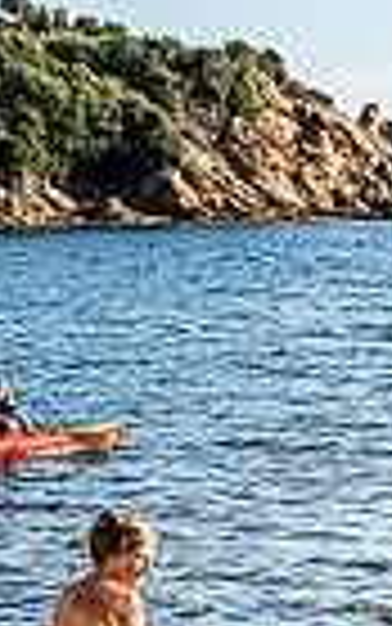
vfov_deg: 13.9
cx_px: 324
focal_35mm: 149
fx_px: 2544
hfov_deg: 8.8
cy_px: 609
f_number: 8
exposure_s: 1/160
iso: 100
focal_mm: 35
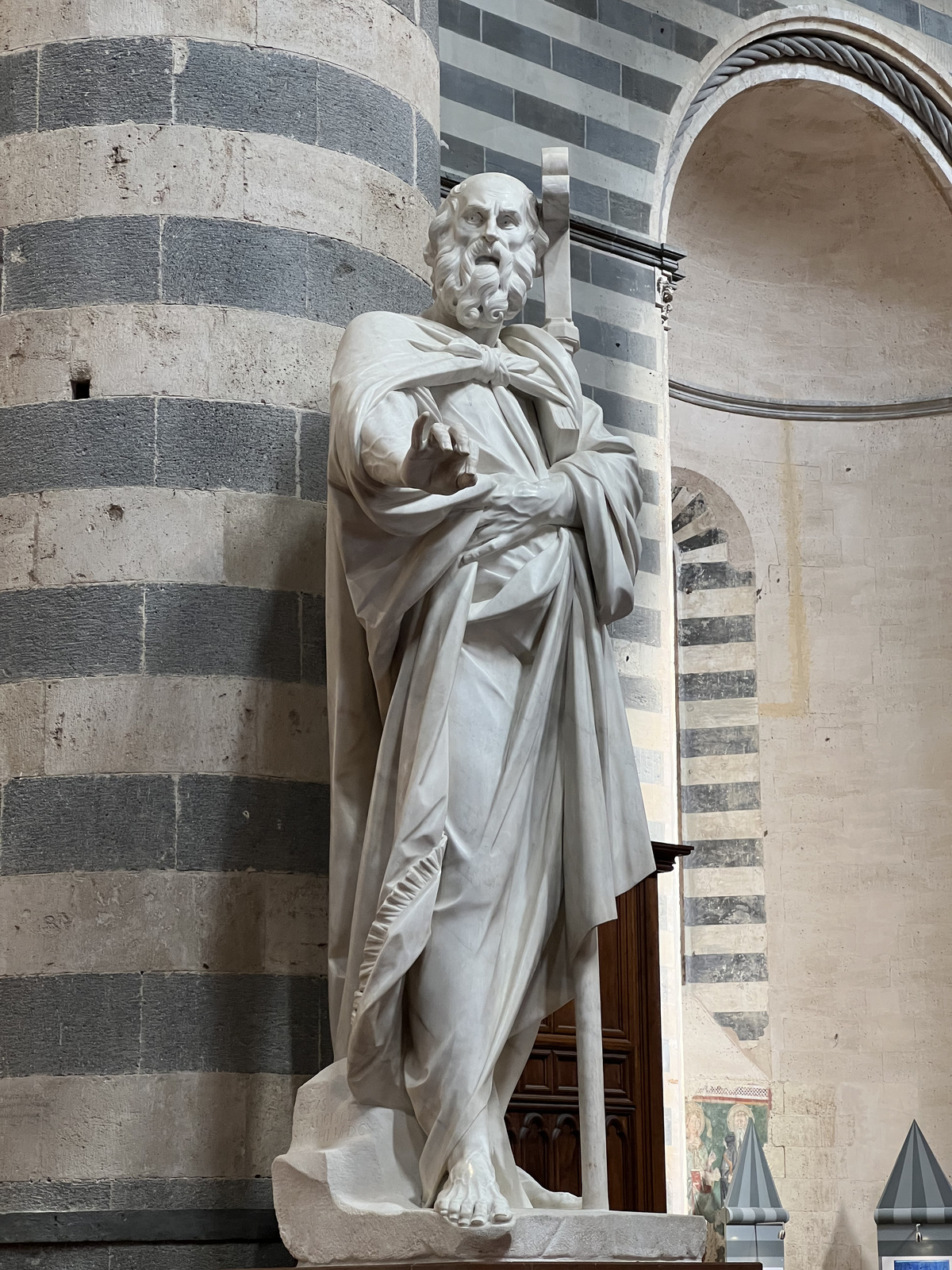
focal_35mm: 77
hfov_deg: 19.1
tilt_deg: +12.9
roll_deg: +0.7
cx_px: 476
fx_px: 2824
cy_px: 635
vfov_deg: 25.3
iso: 250
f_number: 2.8
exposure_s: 1/50
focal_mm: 9
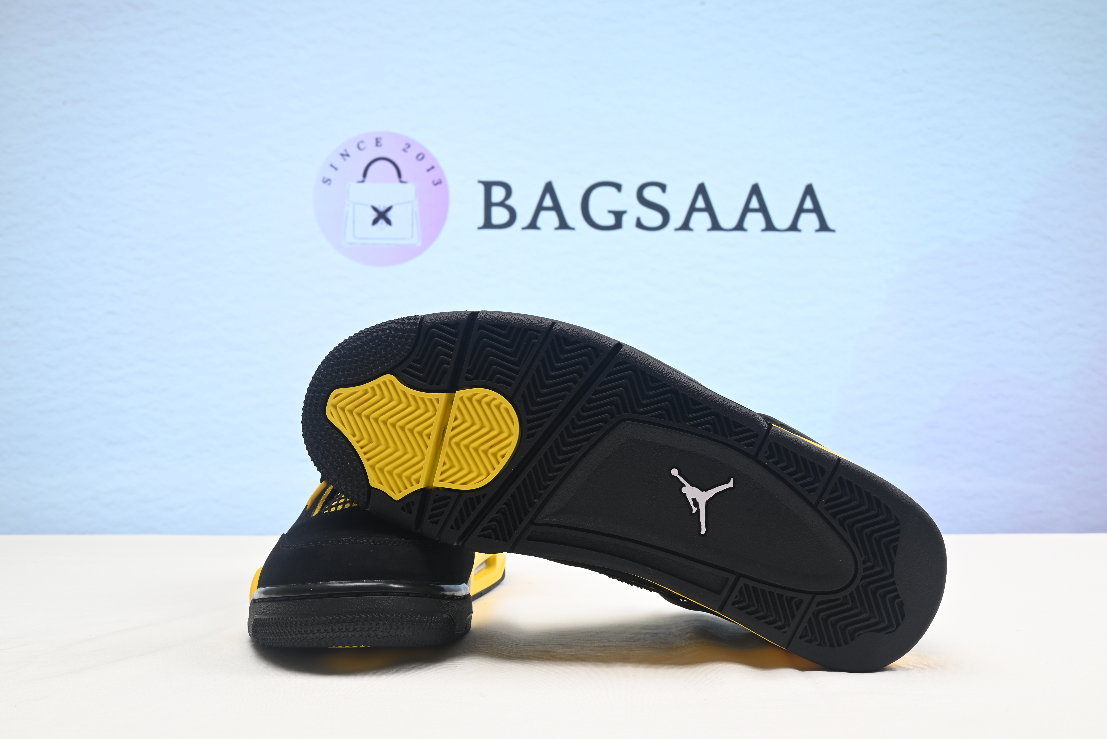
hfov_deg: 49.5
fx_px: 1200
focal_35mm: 39
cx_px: 554
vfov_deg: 34.2
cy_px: 370
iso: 100
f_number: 16
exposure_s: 1/2
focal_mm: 39
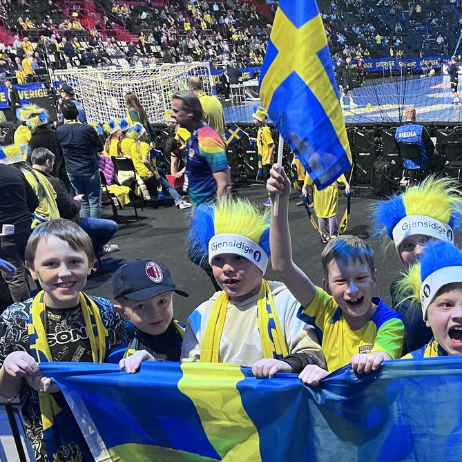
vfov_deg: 37.9
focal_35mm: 44
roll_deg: +2.5
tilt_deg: -20.1
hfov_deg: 36.7
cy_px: 308
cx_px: 383
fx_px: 664
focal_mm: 5.7
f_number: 1.5
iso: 500
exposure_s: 1/60
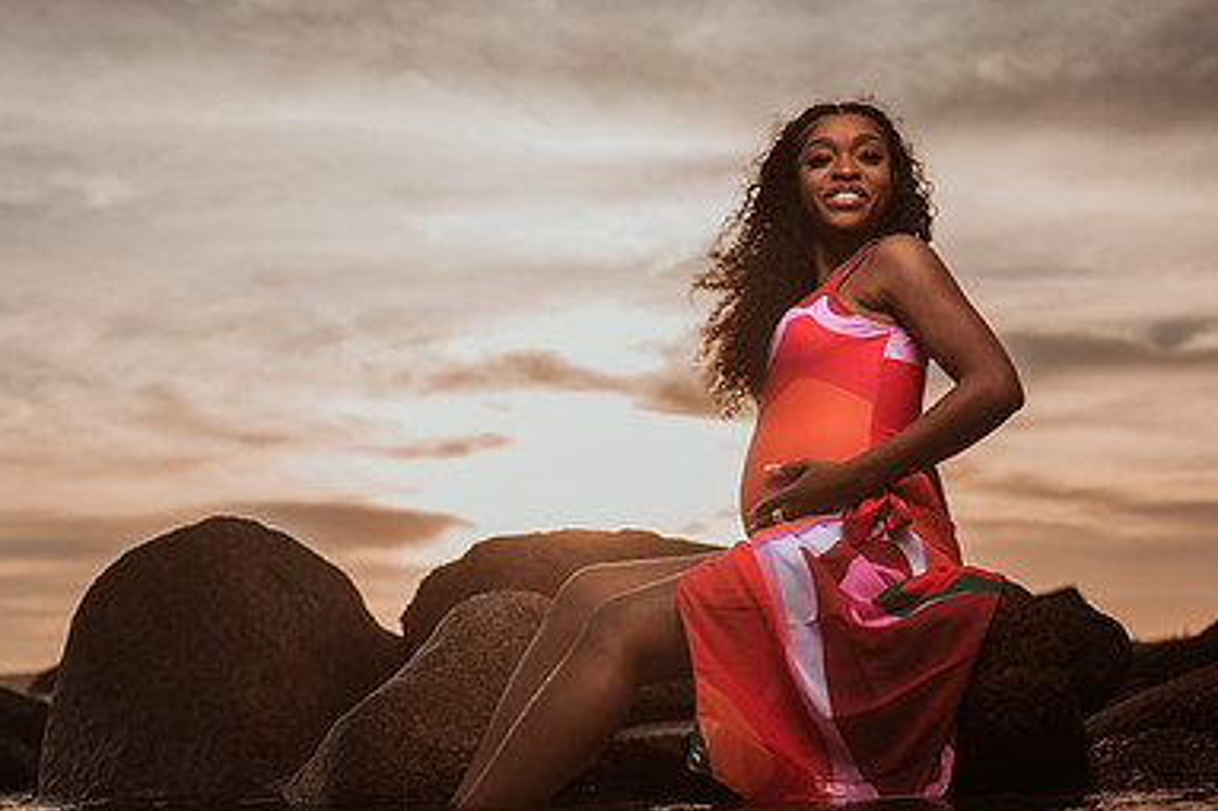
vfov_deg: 25.4
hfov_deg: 37.5
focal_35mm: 53
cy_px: 534
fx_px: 1792
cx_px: 531
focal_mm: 35
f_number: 1.8
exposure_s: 1/3200
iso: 100
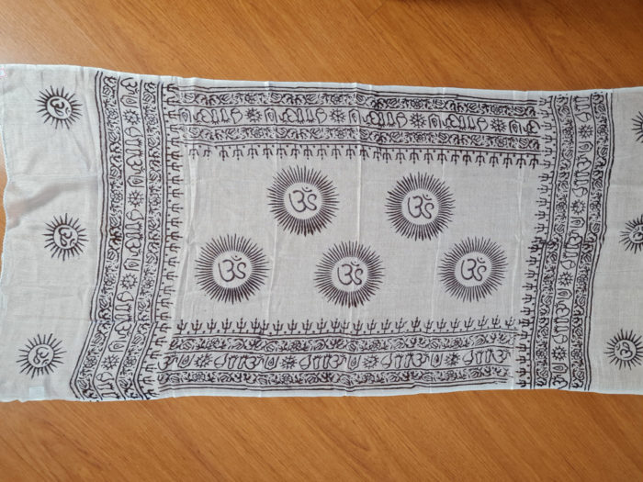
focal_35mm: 26
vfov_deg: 53.1
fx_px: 483
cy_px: 241
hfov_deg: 67.3
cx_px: 322
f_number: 1.8
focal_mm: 5.4
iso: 250
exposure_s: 1/120
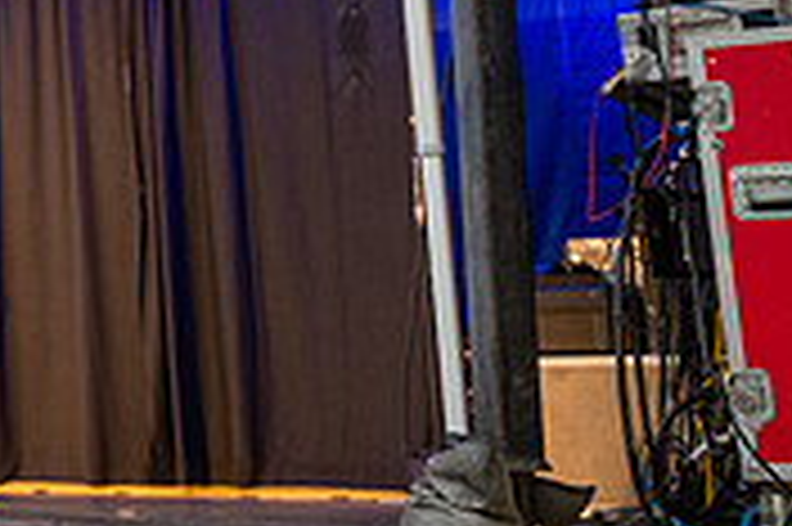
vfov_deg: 14.4
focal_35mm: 90
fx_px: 1978
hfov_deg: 20.7
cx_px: -230
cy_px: -200
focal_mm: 27
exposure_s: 1/400
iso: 2500
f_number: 4
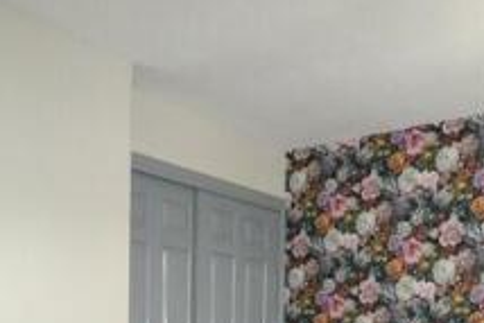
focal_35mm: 46
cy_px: 342
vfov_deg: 27.2
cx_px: 325
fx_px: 619
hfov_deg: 42.1
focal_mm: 10
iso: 3200
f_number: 5.6
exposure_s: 1/60
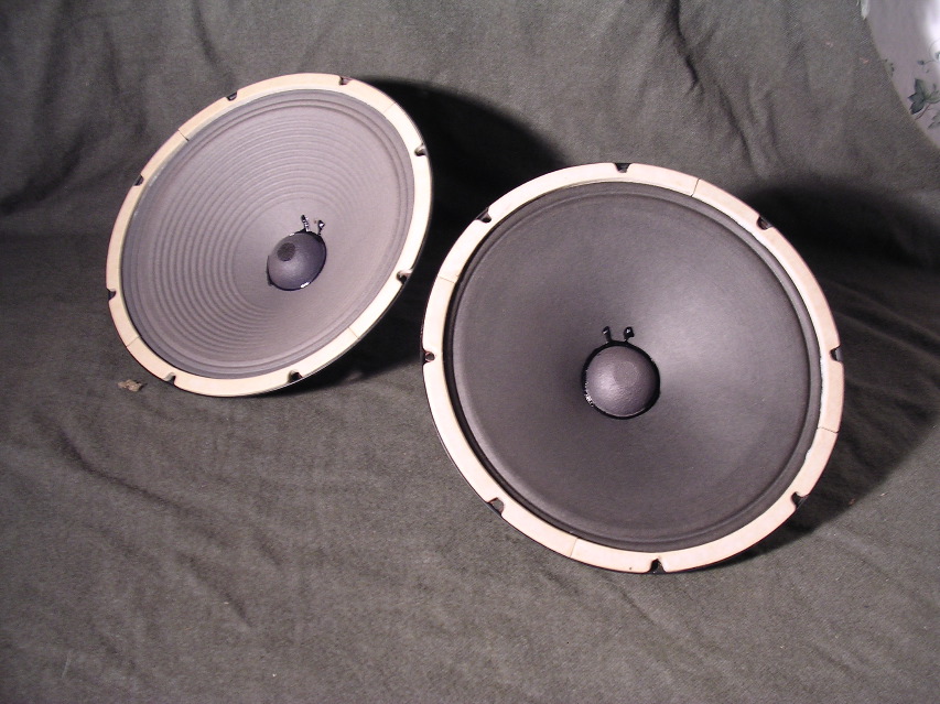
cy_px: 352
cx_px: 470
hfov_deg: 49.0
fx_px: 1031
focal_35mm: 38
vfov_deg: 37.7
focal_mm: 5.8
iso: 100
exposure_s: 1/12
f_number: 2.8
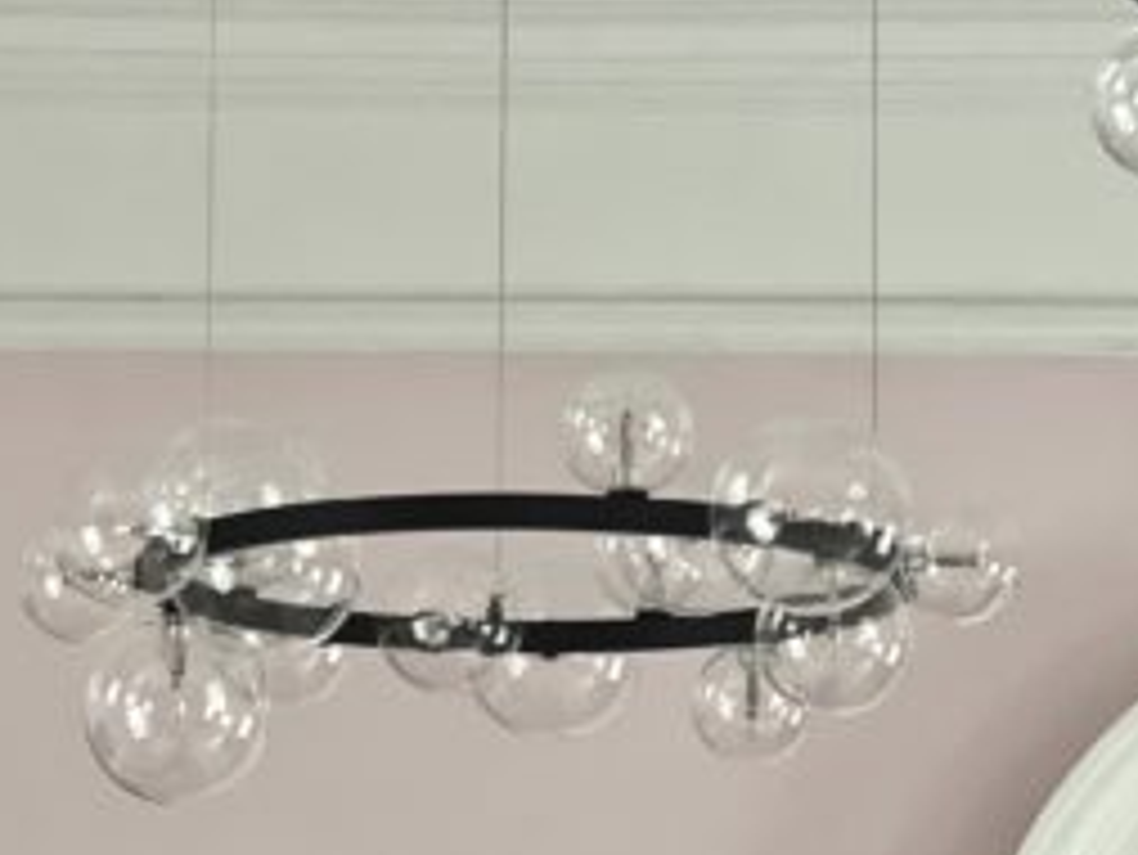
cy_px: 850
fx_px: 7696
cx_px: 594
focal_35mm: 234
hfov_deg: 8.5
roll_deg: -0.6
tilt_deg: +7.1
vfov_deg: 6.3
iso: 400
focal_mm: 9
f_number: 2.8
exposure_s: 1/39
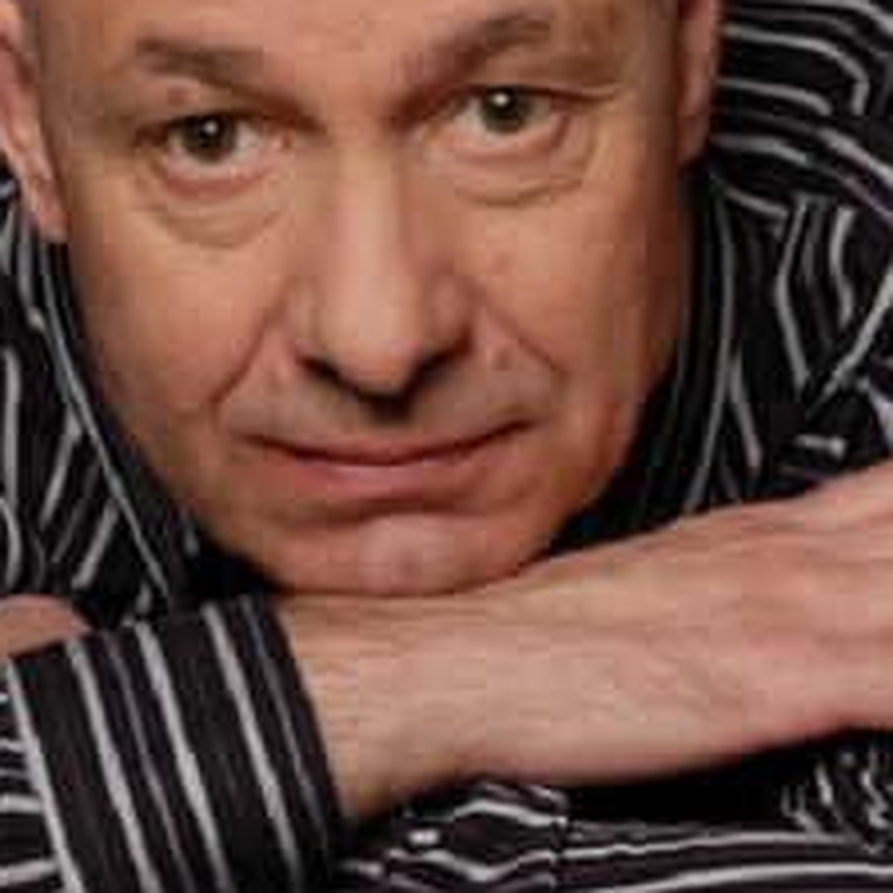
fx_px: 12608
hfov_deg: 4.1
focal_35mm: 432
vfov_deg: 4.1
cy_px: 299
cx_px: 482
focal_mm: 170
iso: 200
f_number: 10
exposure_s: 1/125
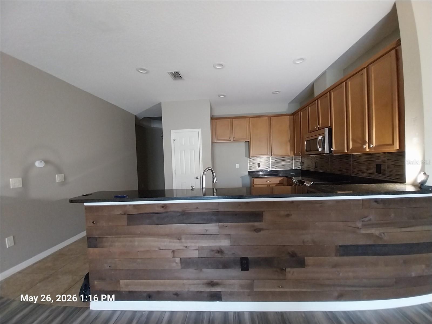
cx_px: 216
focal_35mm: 13
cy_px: 162
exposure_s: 1/24
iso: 250
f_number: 2.2
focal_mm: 1.13
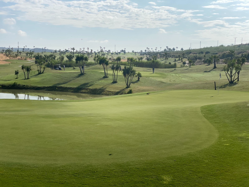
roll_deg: -1.5
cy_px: 94
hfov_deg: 36.8
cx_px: 124
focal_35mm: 52
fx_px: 374
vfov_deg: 28.0
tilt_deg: -4.3
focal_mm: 6
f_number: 2
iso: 25
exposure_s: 1/3425
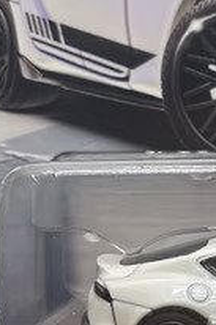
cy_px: 213
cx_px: 285
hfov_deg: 13.0
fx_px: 910
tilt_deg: -88.5
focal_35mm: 101
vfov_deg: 20.2
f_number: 1.6
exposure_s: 1/121
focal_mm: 4.2
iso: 50
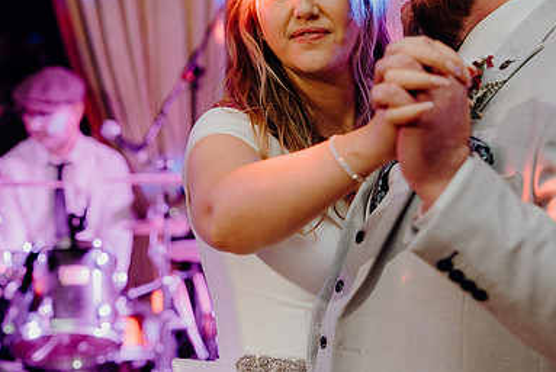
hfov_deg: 19.2
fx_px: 1638
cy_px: 92
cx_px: 234
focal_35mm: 106
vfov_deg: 12.9
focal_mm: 70
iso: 2500
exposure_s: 1/160
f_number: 3.5
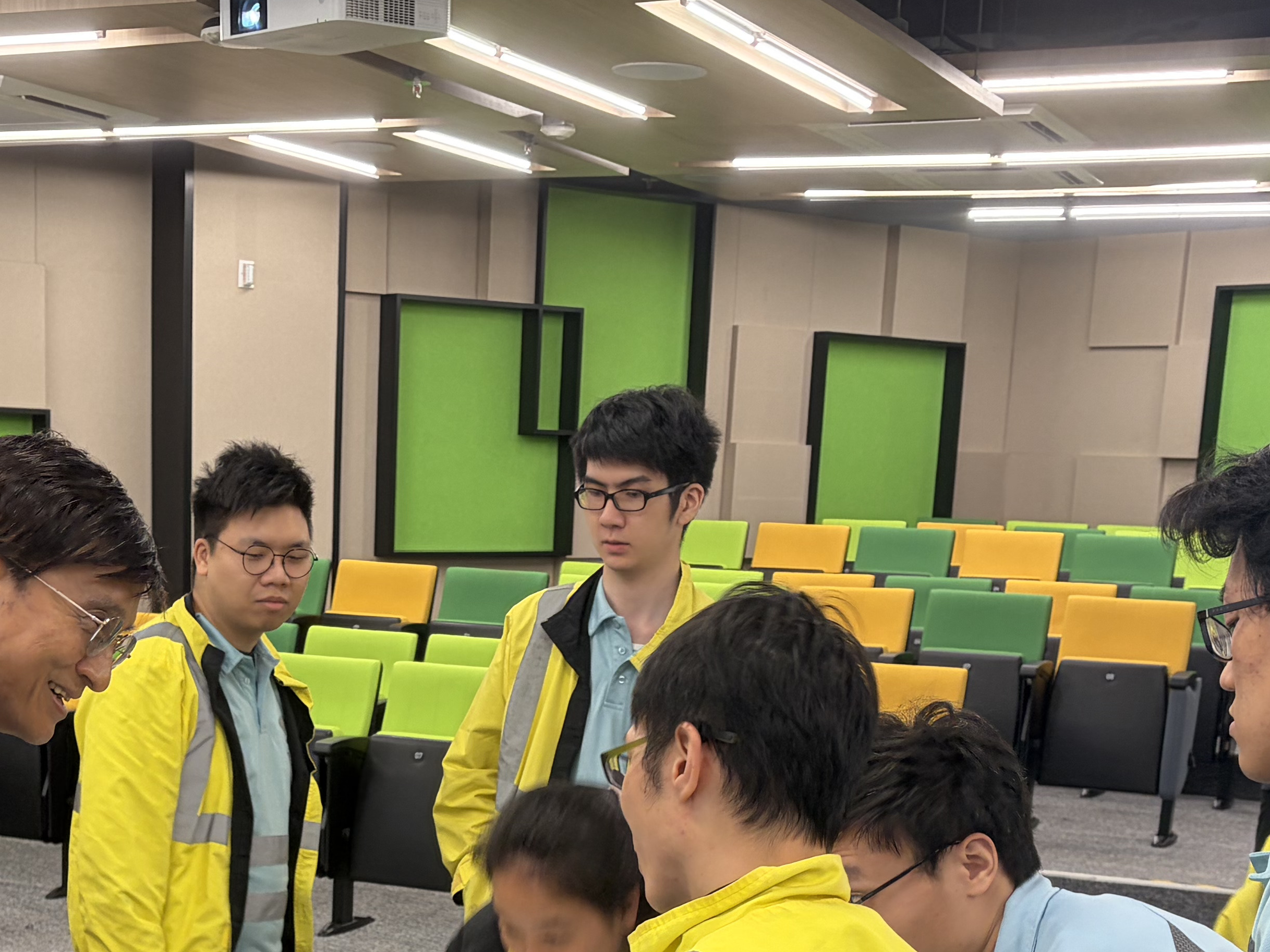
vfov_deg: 22.9
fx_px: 2238
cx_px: 437
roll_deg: -1.6
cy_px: 1002
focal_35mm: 61
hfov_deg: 31.5
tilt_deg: -11.9
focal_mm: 5.96
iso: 80
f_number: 1.6
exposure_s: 1/50
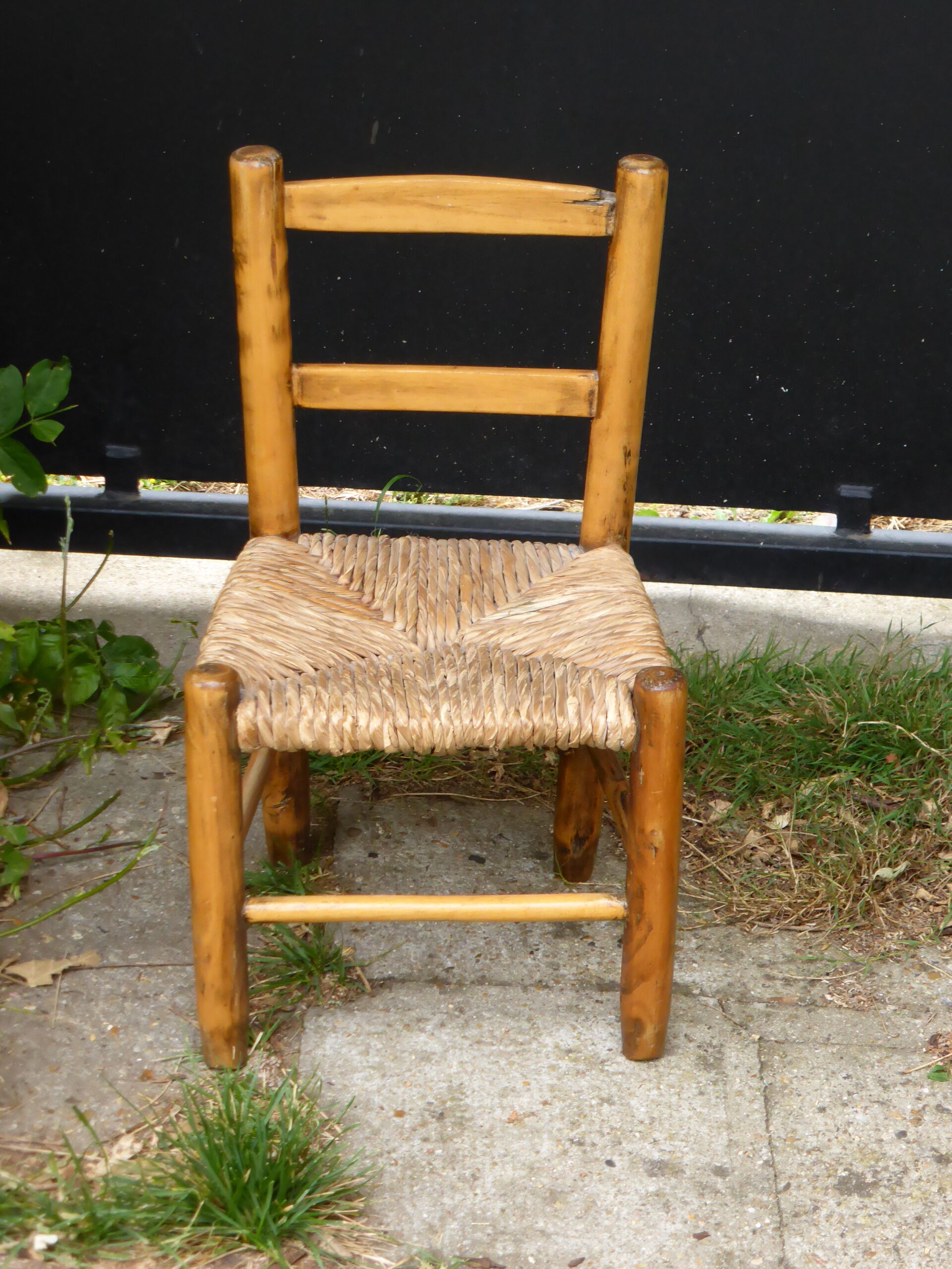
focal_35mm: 97
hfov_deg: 15.2
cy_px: 634
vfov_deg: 20.2
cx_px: 476
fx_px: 3557
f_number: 5.2
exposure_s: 1/125
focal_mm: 16.1
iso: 250
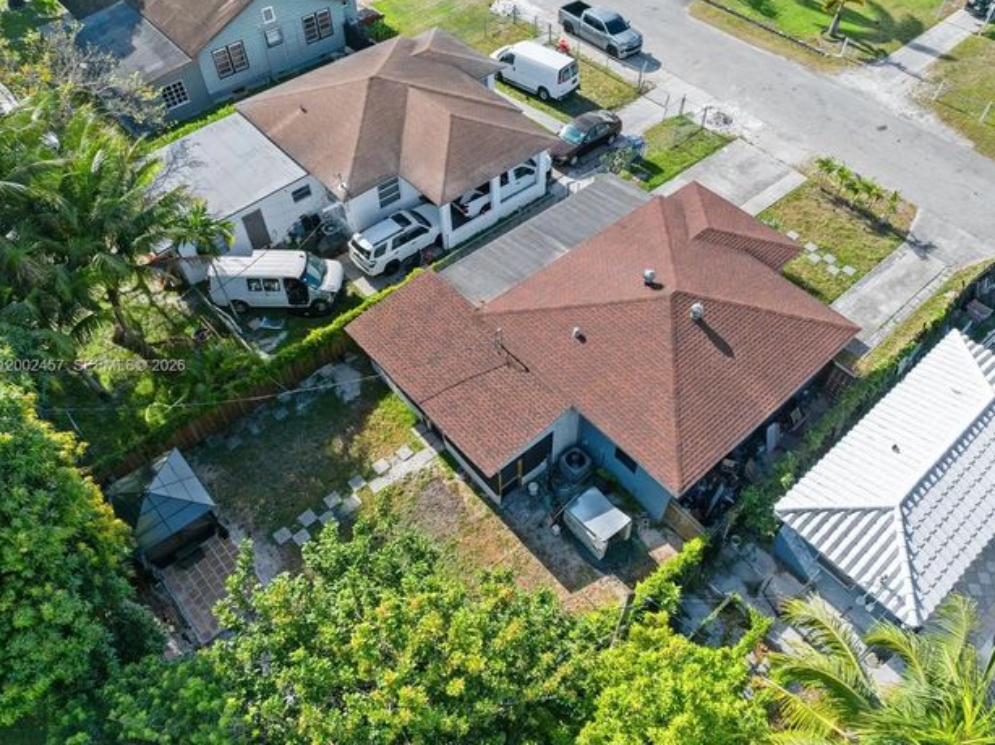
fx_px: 718
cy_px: 367
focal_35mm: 25
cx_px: 502
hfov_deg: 69.4
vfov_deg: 54.8
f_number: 2.8
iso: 330
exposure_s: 1/1000
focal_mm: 12.29
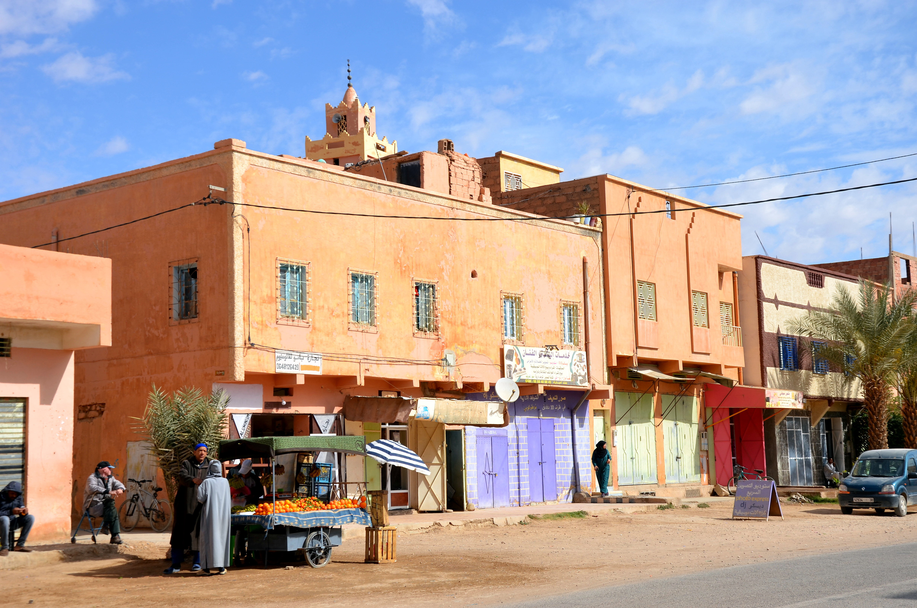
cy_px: 304
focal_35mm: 52
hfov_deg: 37.9
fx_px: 1335
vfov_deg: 25.6
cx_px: 458
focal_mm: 35
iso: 100
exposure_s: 1/320
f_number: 9
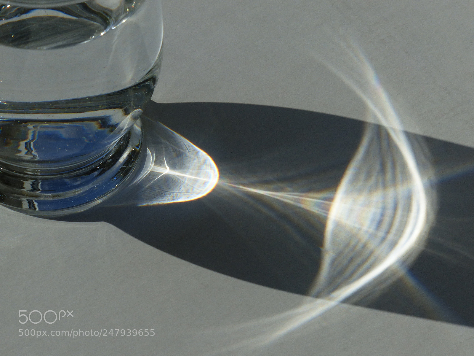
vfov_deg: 4.0
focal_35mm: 372
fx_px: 5094
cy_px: 178
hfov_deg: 5.3
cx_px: 237
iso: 100
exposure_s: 1/1600
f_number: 5.6
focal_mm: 67
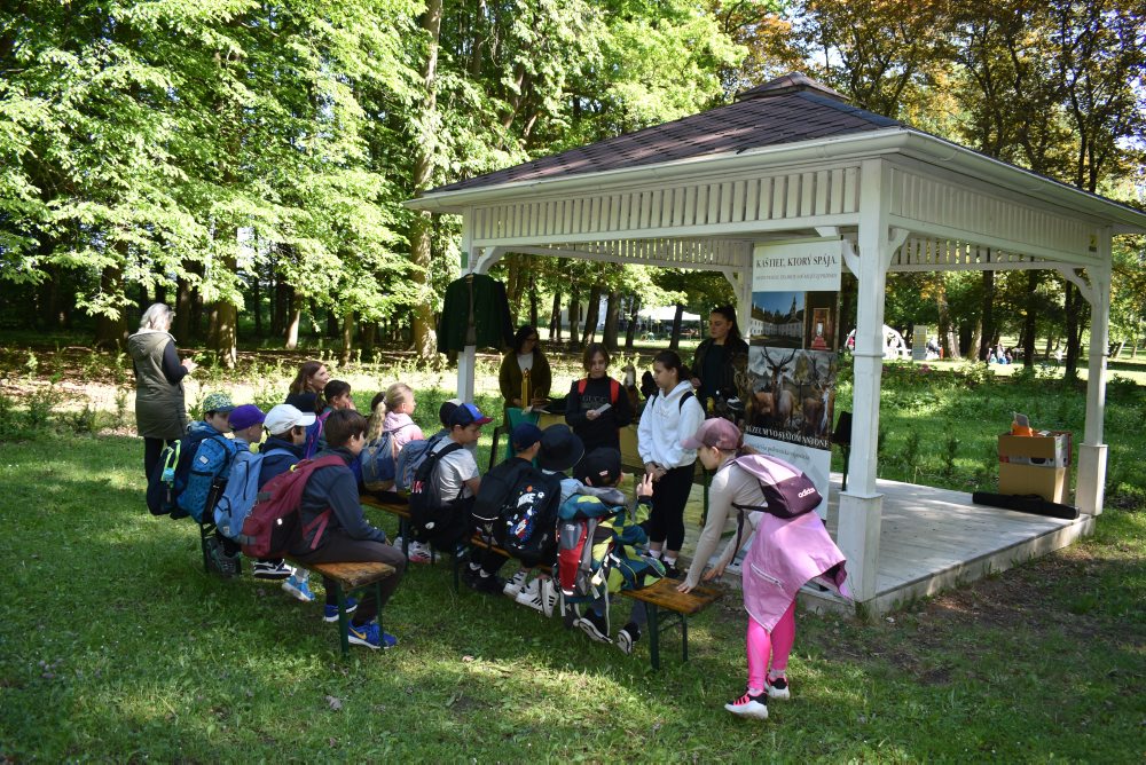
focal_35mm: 27
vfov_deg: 48.0
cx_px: 573
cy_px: 382
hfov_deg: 67.4
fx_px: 860
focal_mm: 18
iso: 220
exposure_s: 1/200
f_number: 5
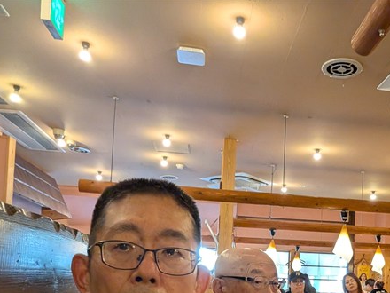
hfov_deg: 47.1
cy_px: 256
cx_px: 319
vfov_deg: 36.6
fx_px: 417
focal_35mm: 37
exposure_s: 1/120
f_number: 2.2
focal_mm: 2.74
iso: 444
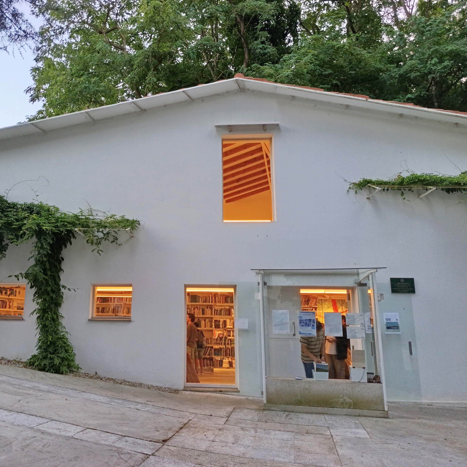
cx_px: 170
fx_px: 427
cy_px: 226
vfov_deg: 57.3
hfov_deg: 56.5
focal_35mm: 28
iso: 1000
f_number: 1.6
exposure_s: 1/120
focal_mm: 6.14
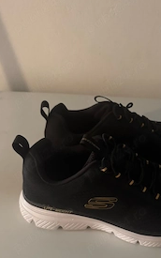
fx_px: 260
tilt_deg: -42.9
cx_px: 135
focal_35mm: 37
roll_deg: -2.8
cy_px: 168
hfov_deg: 33.2
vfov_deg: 51.9
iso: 1000
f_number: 1.78
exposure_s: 1/32
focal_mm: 6.76
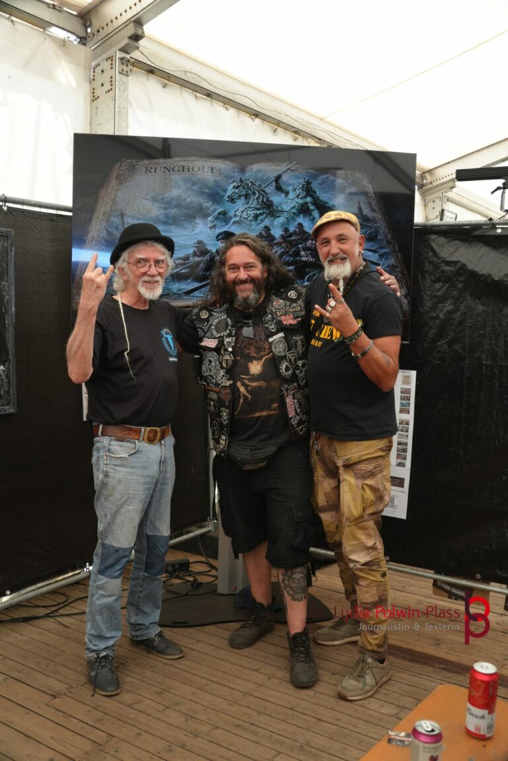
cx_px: 254
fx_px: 730
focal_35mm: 34
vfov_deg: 55.1
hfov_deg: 38.4
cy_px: 380
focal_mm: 23
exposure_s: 1/160
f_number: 4
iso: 400
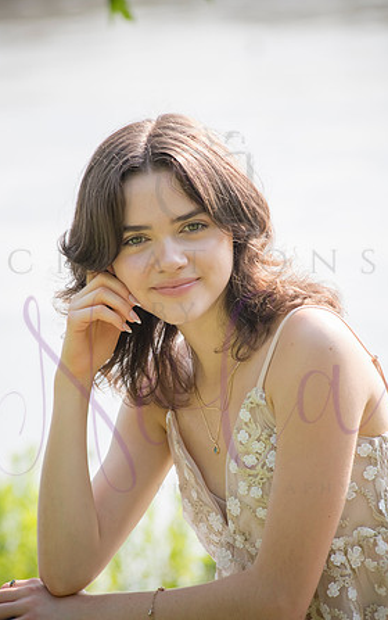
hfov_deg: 6.4
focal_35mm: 205
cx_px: 193
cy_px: 311
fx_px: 3463
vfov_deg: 10.2
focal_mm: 200
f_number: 8
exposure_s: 1/320
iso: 400
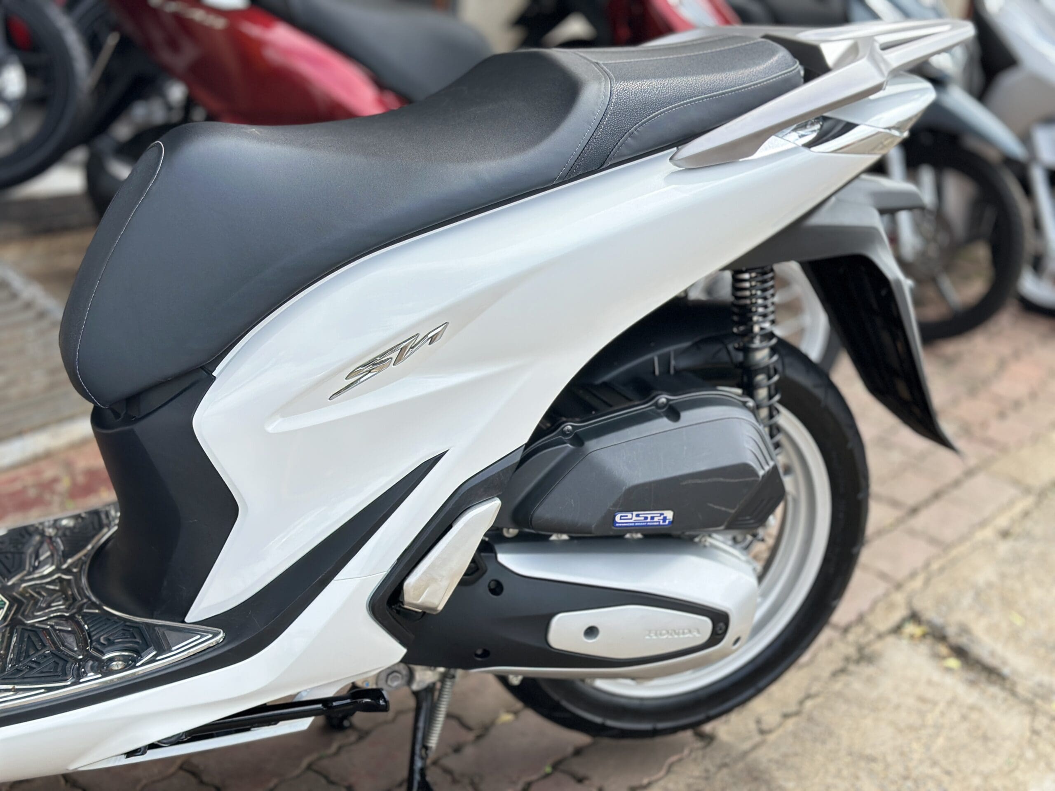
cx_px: 528
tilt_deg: -18.0
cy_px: 396
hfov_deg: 39.7
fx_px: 1463
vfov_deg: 30.3
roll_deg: -7.0
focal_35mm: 48
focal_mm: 6.86
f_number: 1.78
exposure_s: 1/1453
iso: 80
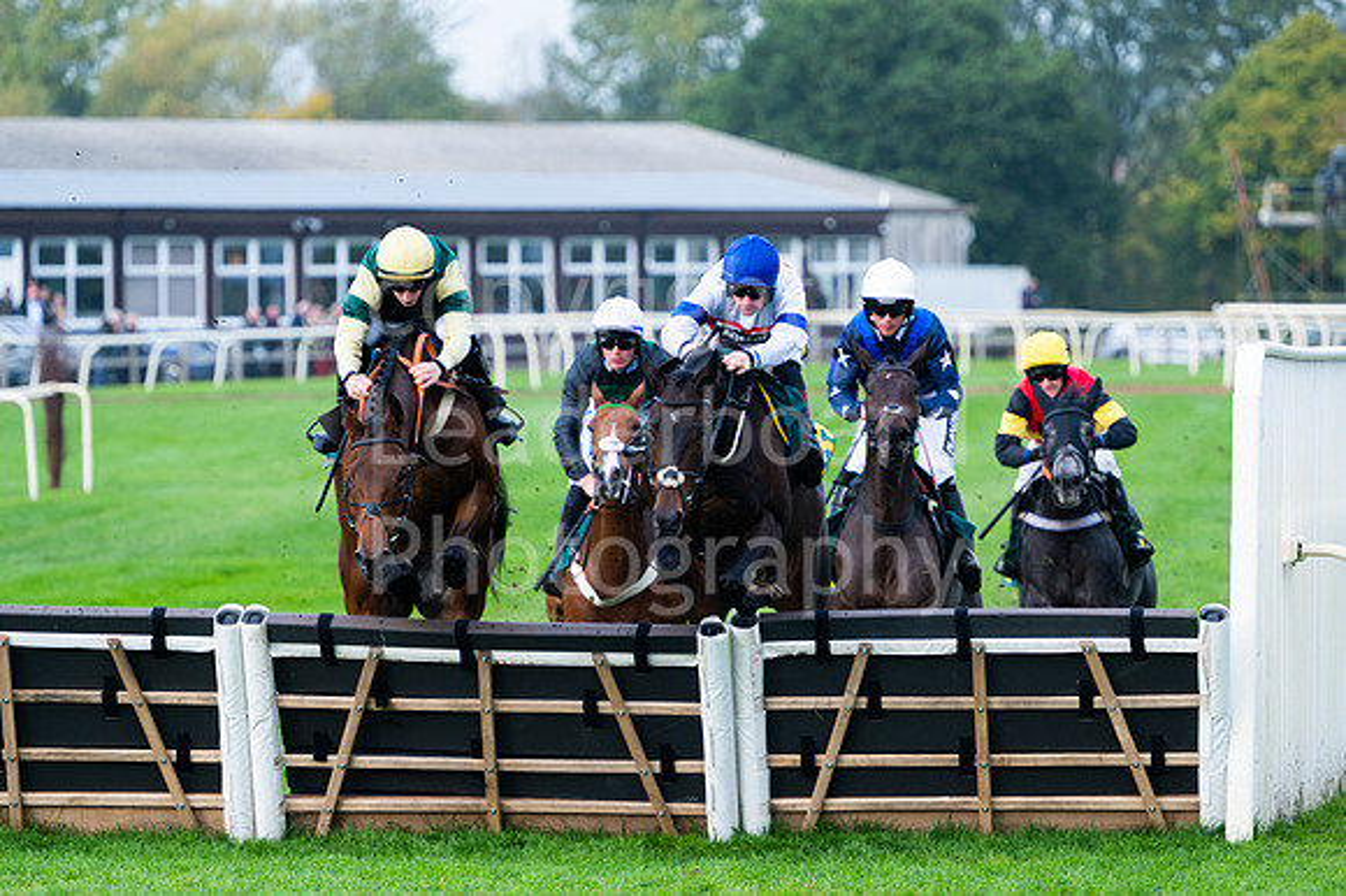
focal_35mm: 228
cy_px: 470
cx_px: 675
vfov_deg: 6.0
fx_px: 8531
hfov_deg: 9.0
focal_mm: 210
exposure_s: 1/1000
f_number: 4
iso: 500
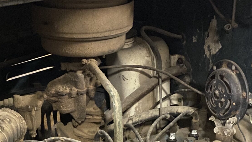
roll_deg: +1.6
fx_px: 434
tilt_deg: -29.4
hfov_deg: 32.2
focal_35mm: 65
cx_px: 91
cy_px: 177
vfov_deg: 17.5
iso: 500
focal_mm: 4.25
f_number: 1.8
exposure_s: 1/12
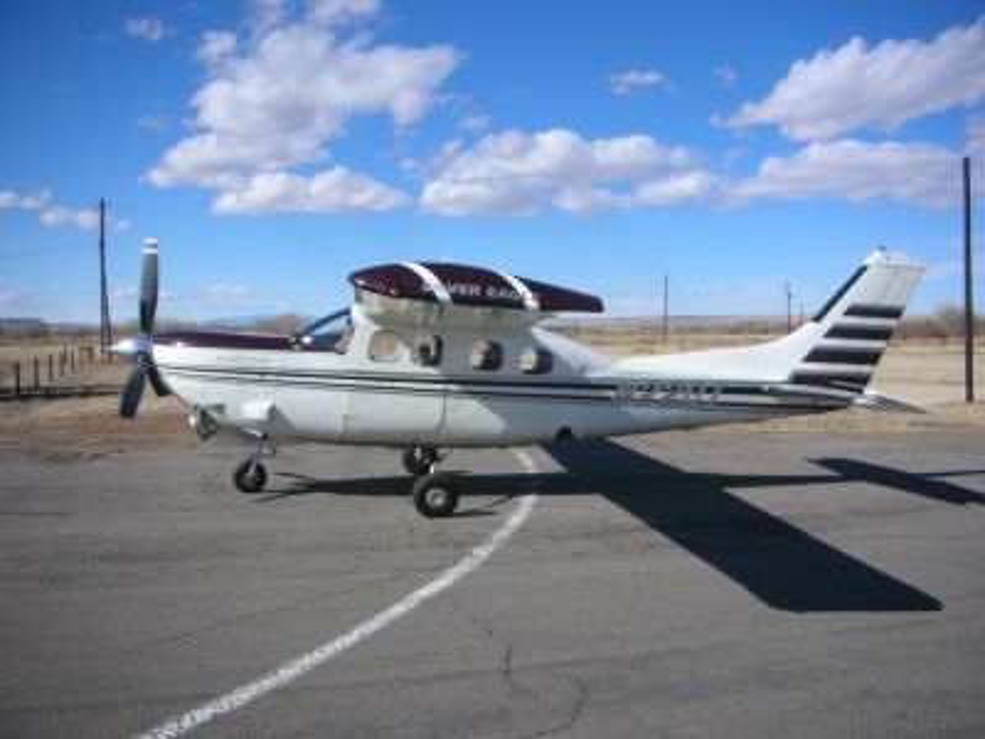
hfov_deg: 52.6
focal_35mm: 35
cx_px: 492
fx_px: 996
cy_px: 370
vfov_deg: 40.7
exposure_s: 1/126
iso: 50
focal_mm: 5.8
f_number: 8.5
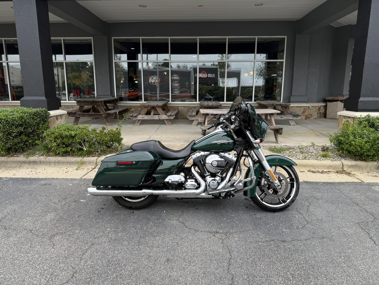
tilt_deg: -10.3
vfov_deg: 56.8
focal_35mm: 24
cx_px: 190
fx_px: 263
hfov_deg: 71.6
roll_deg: -0.6
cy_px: 142
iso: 80
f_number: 1.78
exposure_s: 1/695
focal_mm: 6.76
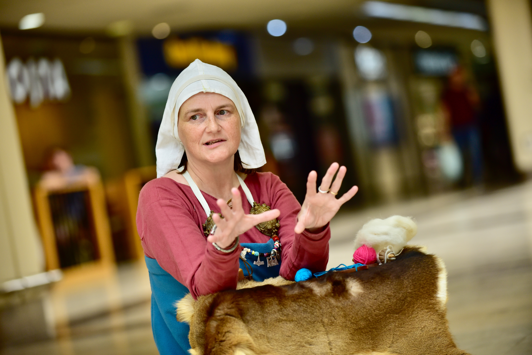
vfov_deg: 10.6
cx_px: 266
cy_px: 178
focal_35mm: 130
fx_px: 1922
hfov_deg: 15.8
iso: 640
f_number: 2.8
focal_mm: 130
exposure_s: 1/1600
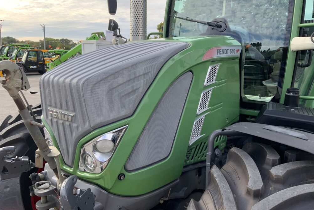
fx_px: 270
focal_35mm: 31
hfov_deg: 60.3
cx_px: 160
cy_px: 104
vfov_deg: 42.3
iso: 16
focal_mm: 3
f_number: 1.8
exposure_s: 1/383
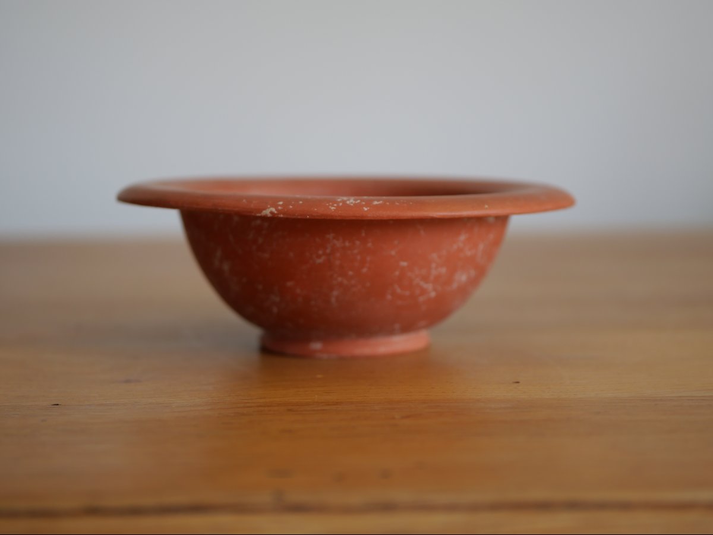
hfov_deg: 32.2
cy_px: 268
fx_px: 1236
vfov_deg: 24.4
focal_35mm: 60
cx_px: 356
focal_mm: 30
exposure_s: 1/80
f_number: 2.8
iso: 200
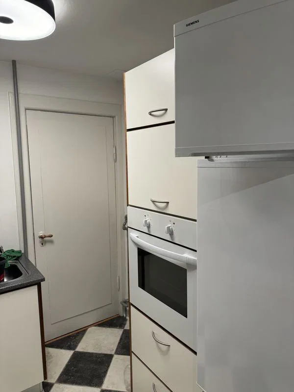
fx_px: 272
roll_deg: -0.1
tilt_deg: -7.0
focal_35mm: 24
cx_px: 147
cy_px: 196
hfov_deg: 56.8
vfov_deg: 71.6
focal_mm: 6.86
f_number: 1.78
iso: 125
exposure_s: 1/121
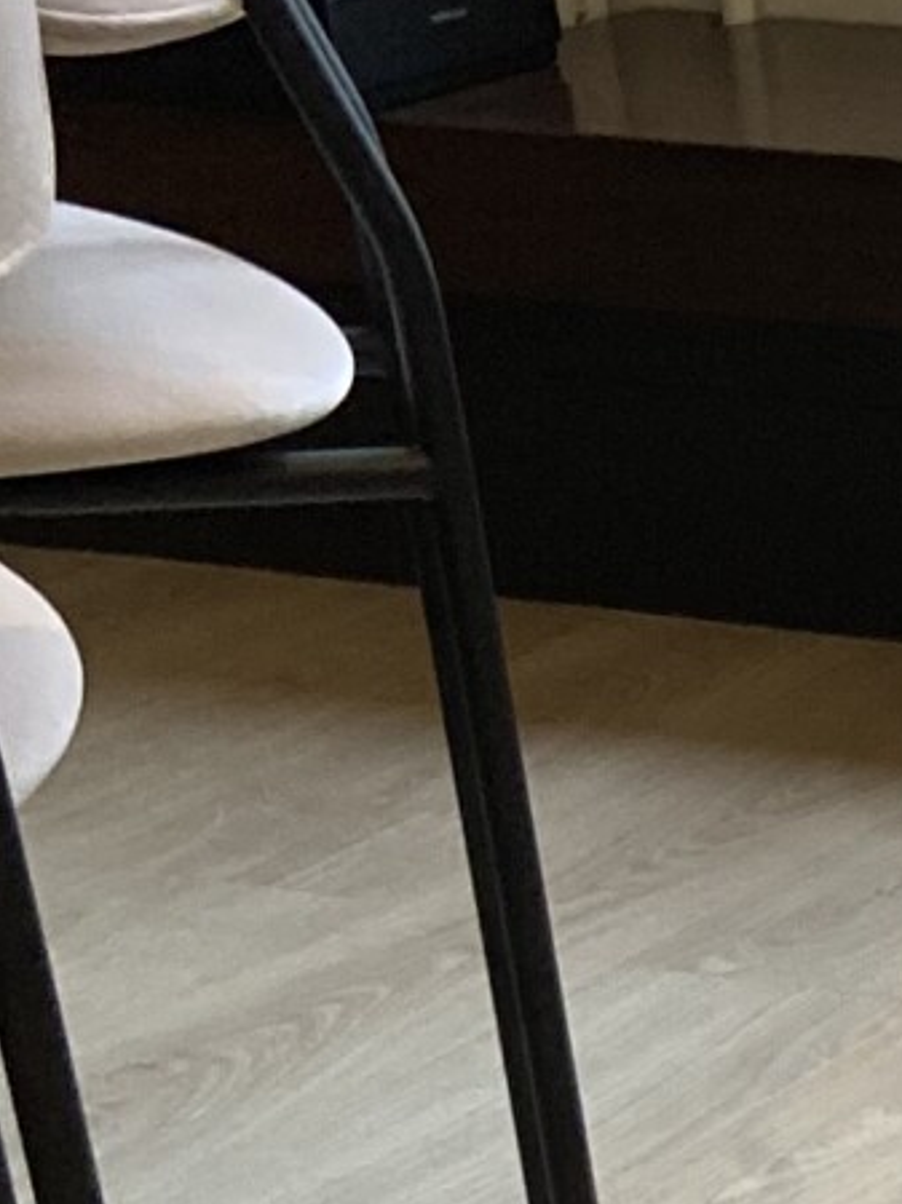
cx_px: 2181
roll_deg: +0.8
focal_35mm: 148
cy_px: 1934
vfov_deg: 12.5
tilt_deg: -27.6
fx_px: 5147
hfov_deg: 9.0
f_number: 1.8
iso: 200
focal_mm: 4.25
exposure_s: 1/60
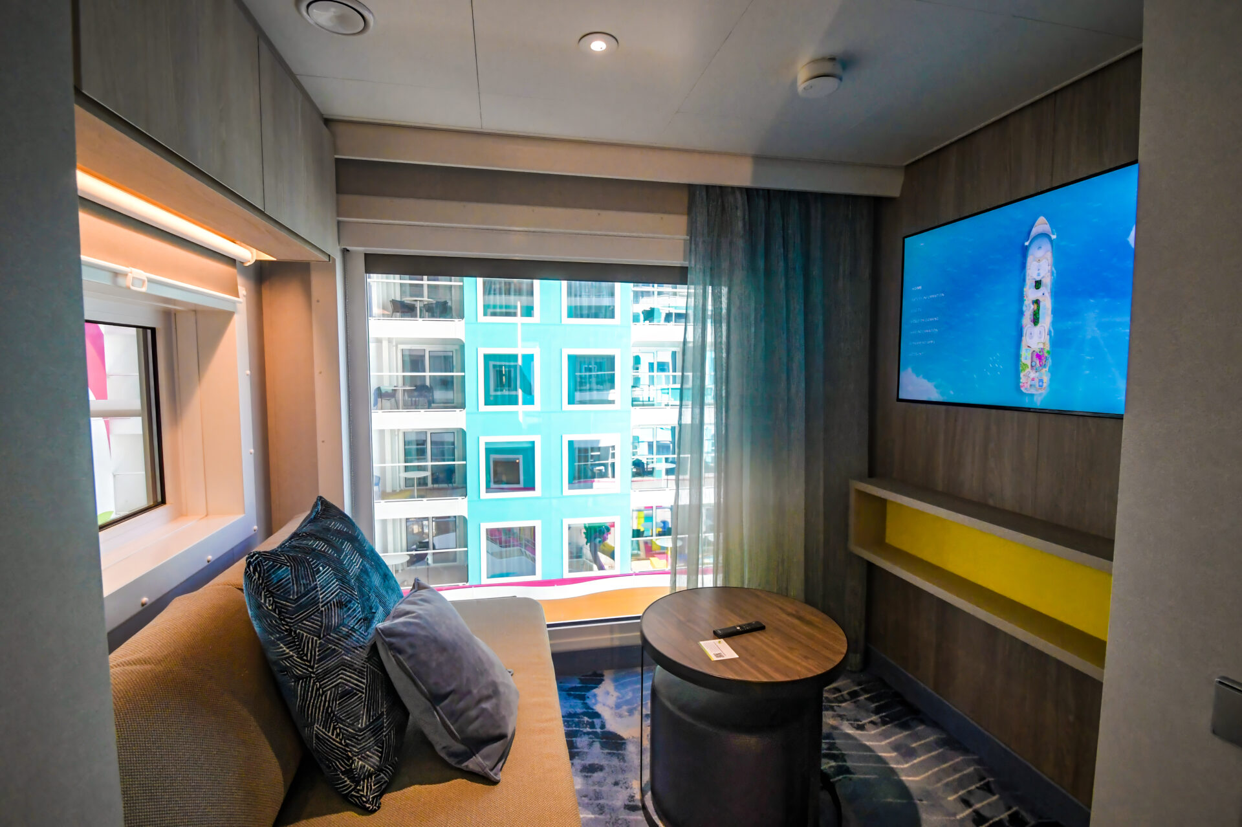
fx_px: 517
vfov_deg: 77.3
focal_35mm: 15
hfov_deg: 100.4
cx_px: 621
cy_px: 414
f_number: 6.3
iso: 2000
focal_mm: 10
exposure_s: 1/160
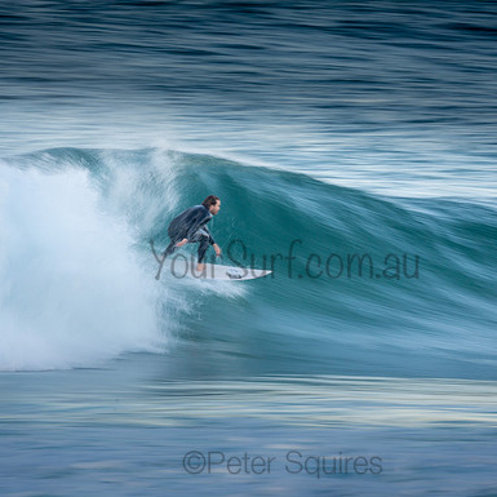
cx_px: 283
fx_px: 15610
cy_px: 248
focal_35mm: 961
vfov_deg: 1.8
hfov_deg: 1.8
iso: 100
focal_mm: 500
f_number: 16
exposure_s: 1/20
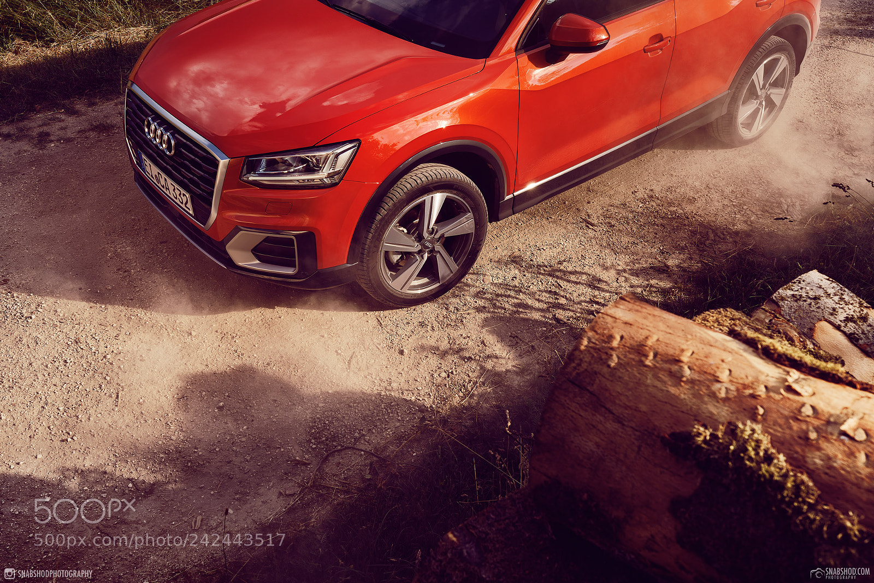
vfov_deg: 37.8
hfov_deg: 54.4
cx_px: 437
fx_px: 849
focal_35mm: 35
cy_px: 292
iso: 125
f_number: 11
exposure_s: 1/125
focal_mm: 35
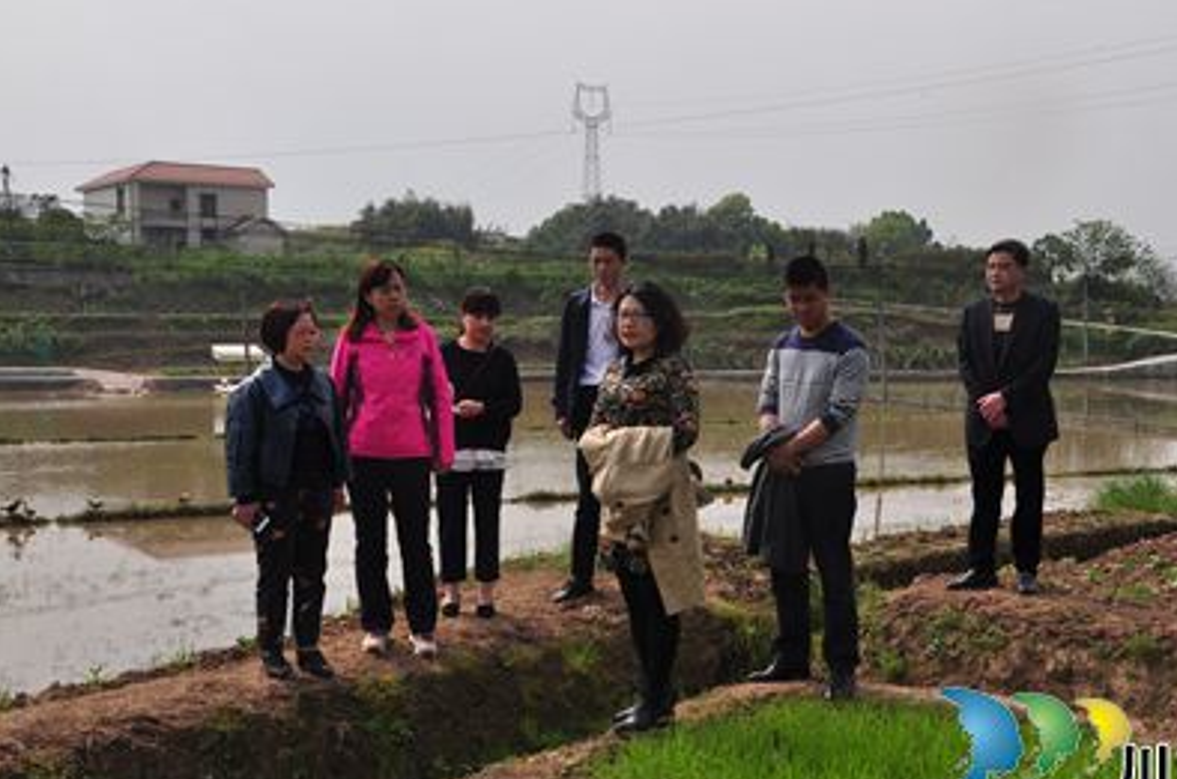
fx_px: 1554
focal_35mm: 48
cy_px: 415
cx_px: 735
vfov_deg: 28.2
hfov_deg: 41.2
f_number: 10
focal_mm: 25
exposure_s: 1/400
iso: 200
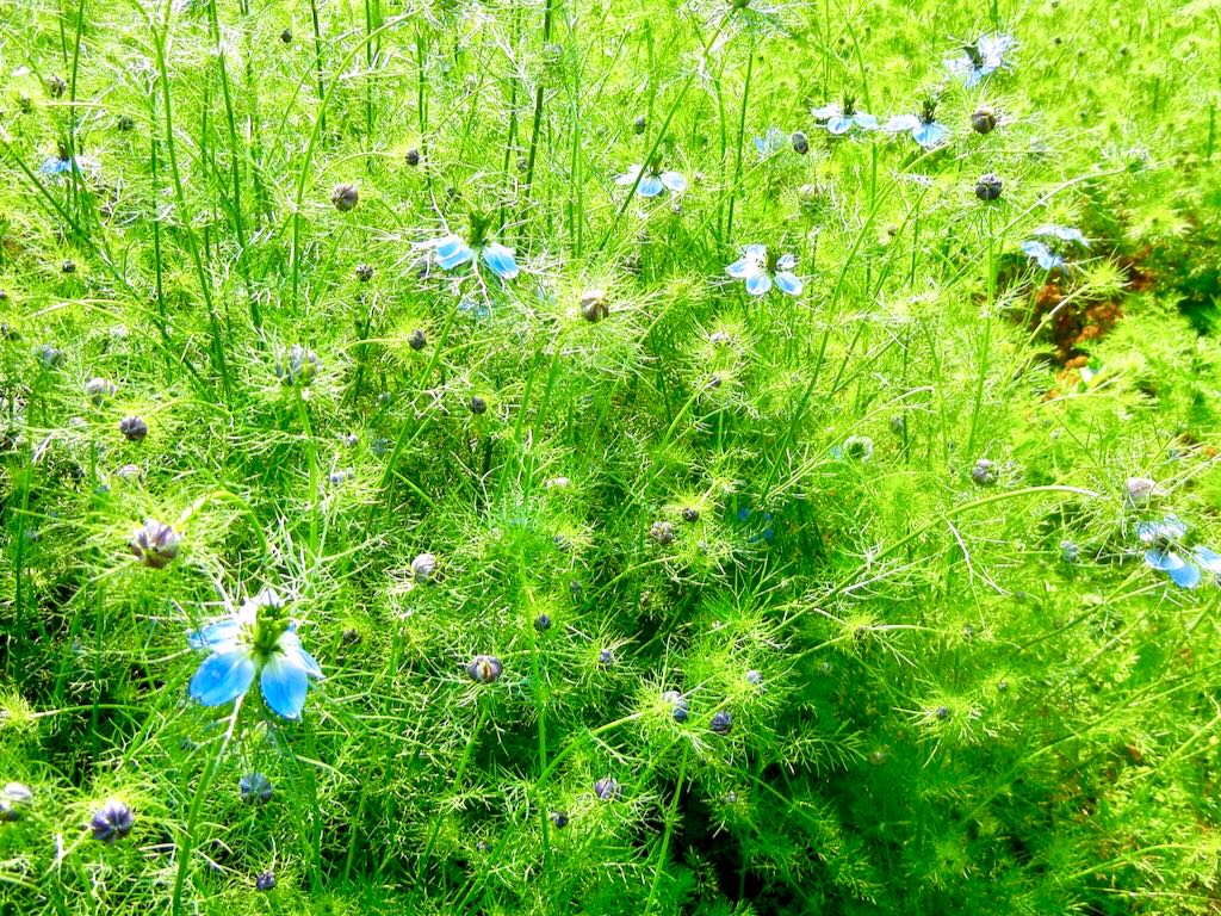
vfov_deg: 46.8
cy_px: 458
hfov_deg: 60.0
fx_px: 1058
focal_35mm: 30
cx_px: 610
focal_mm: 5.4
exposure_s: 1/592
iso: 160
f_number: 3.5
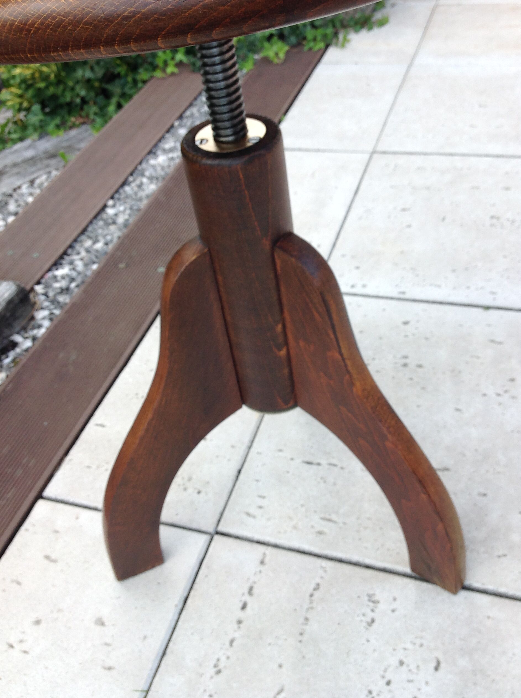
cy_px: 350
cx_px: 263
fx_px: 724
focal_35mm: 36
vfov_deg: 51.4
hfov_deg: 39.6
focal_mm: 4.28
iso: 50
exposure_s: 1/219
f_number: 2.4
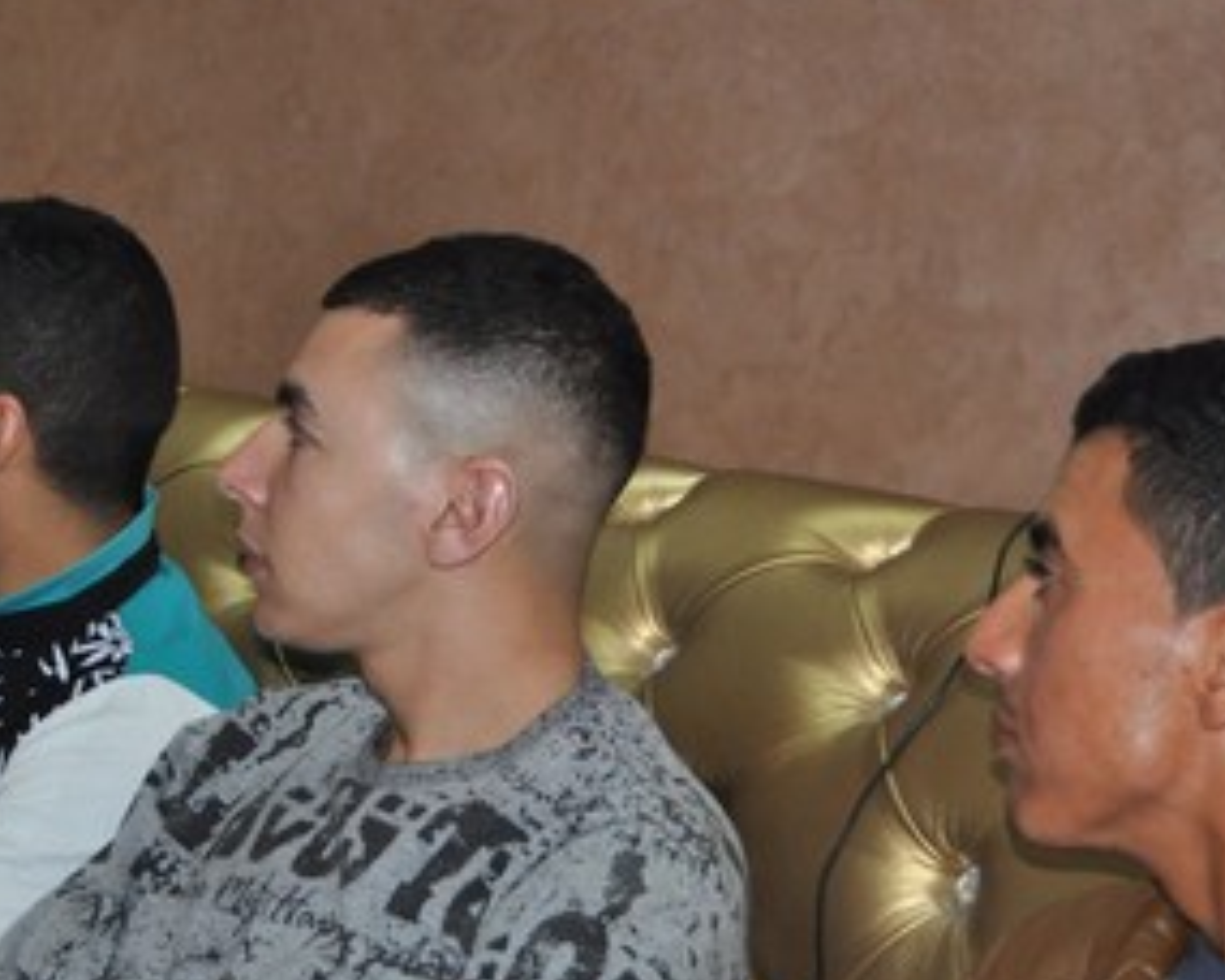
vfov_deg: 12.9
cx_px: 258
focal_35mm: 120
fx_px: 4351
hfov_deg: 15.9
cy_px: 441
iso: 800
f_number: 4.8
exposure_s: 1/60
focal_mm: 38
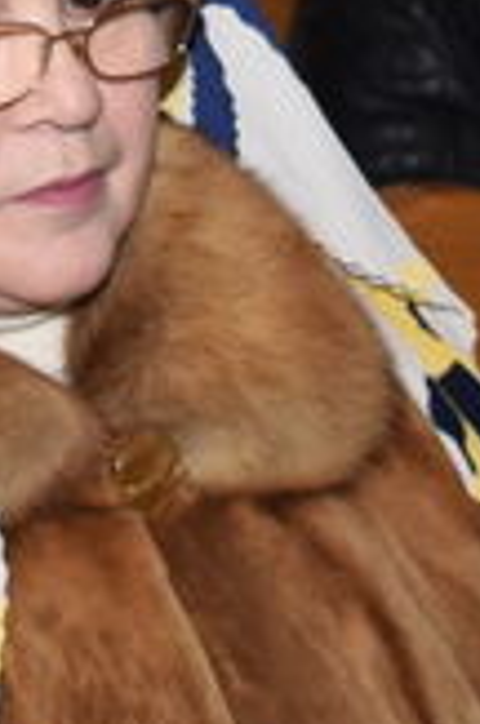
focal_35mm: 267
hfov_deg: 5.1
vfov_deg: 7.6
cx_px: -169
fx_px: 5362
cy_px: -402
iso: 1600
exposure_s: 1/200
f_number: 4
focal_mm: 31
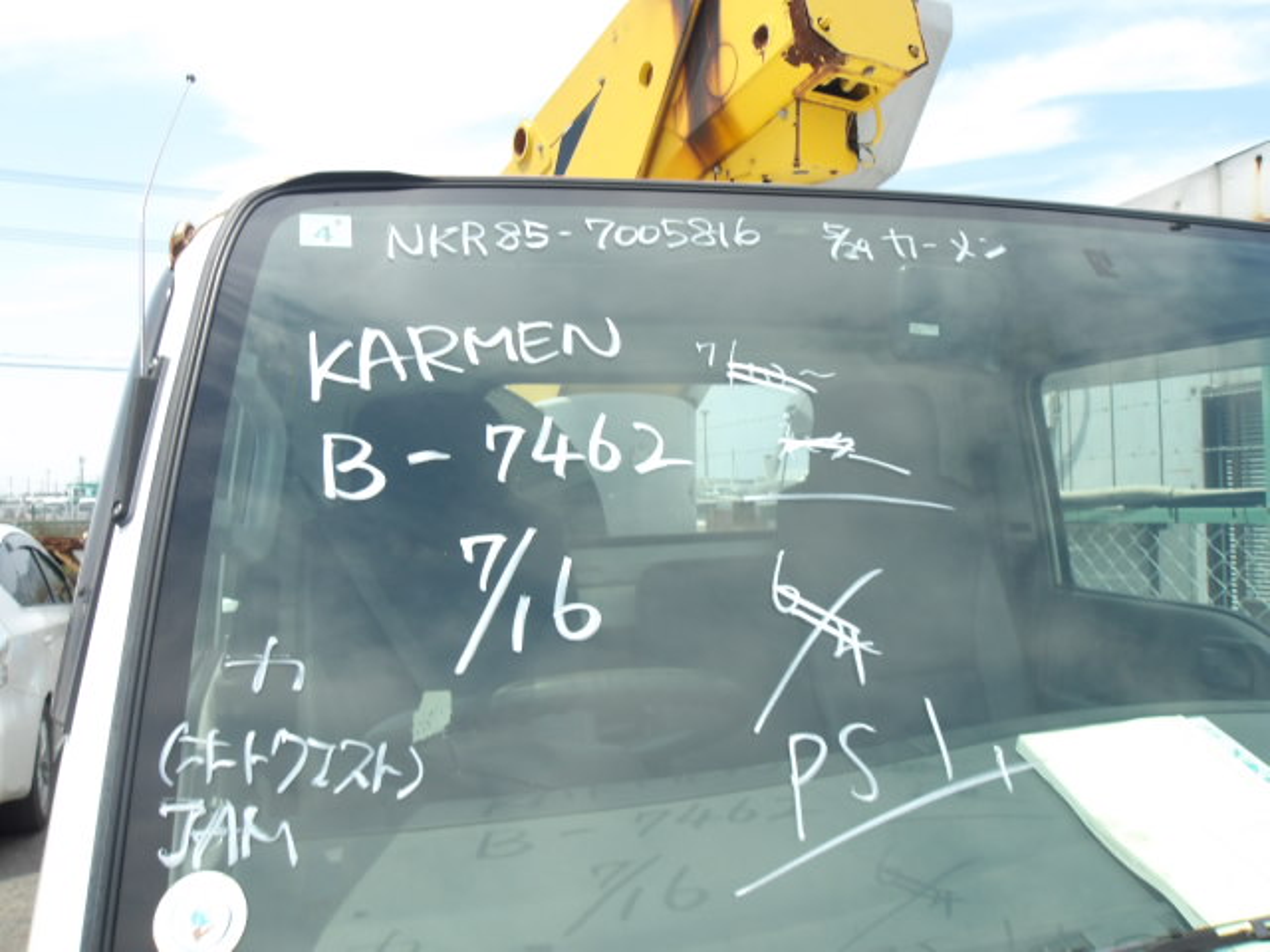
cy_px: 476
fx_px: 991
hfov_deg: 65.3
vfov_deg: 51.4
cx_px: 635
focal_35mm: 27
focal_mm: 4.9
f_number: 10.4
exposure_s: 1/60
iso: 100
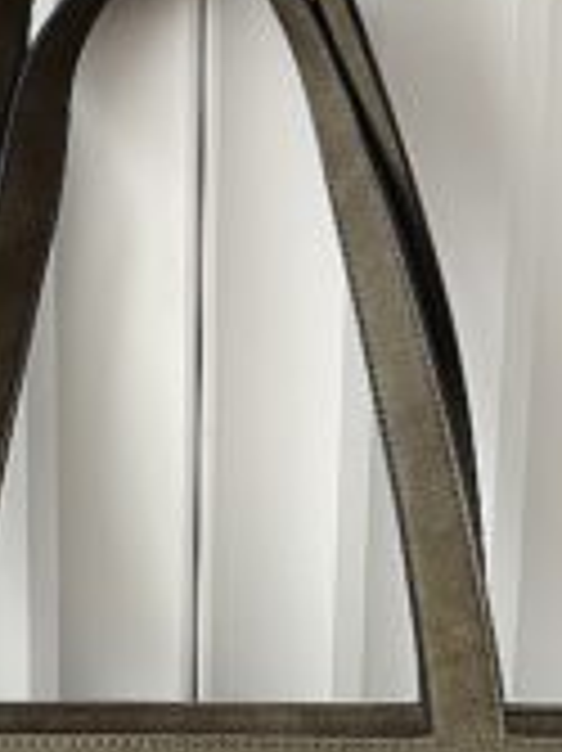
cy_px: 772
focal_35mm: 83
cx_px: 171
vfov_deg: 22.6
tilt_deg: -12.8
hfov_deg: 17.7
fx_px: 1799
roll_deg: -0.2
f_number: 1.6
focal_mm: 5.96
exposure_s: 1/60
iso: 160
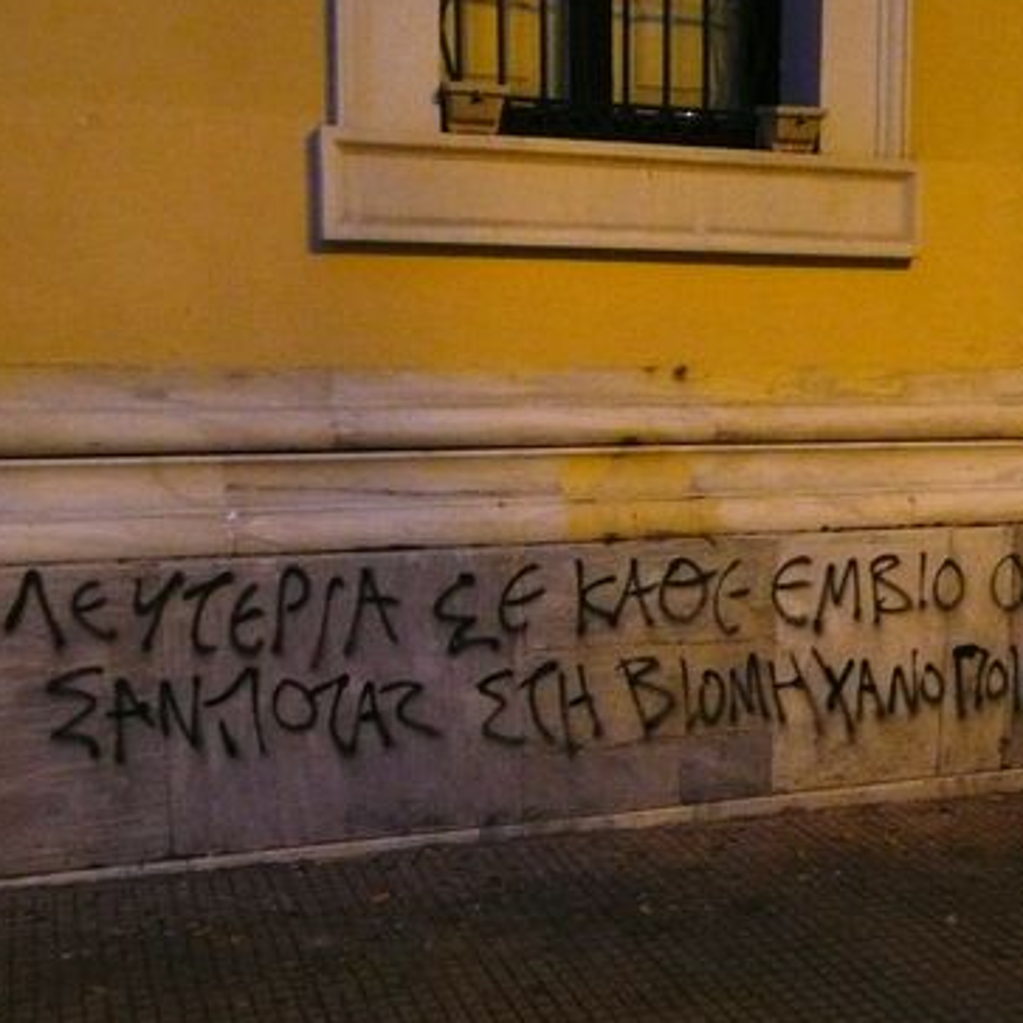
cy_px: 636
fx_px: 1438
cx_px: 600
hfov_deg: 39.0
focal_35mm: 43
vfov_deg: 38.9
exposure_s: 1/8
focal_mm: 4.6
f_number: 3.3
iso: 400
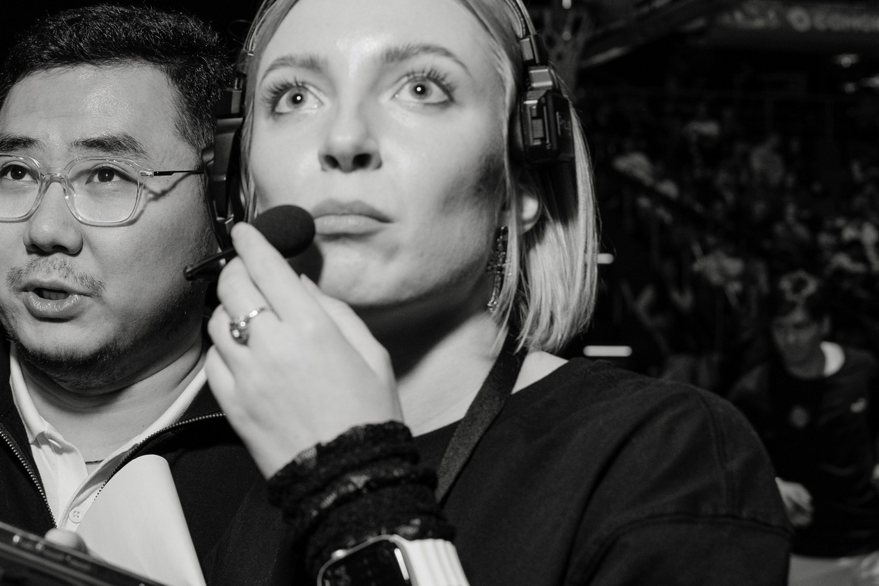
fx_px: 1733
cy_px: 310
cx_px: 180
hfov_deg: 27.9
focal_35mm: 71
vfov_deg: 19.2
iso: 800
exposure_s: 1/250
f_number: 4.5
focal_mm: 35
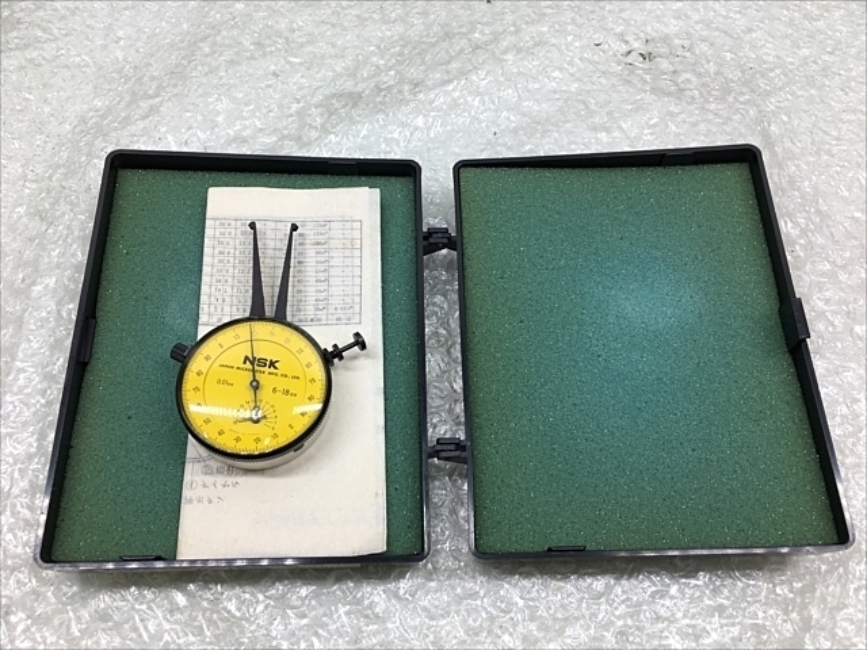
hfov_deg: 61.7
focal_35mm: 29
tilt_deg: -63.4
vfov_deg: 48.2
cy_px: 325
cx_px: 434
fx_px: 726
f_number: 2.2
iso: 25
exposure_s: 1/60
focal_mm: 4.15
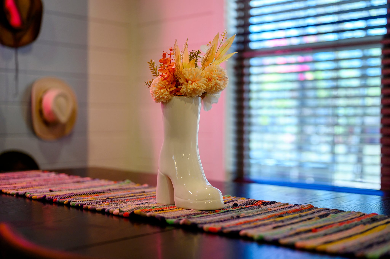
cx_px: 195
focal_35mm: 50
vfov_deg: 26.9
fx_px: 541
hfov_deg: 39.6
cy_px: 130
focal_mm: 50
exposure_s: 1/500
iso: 400
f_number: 1.8
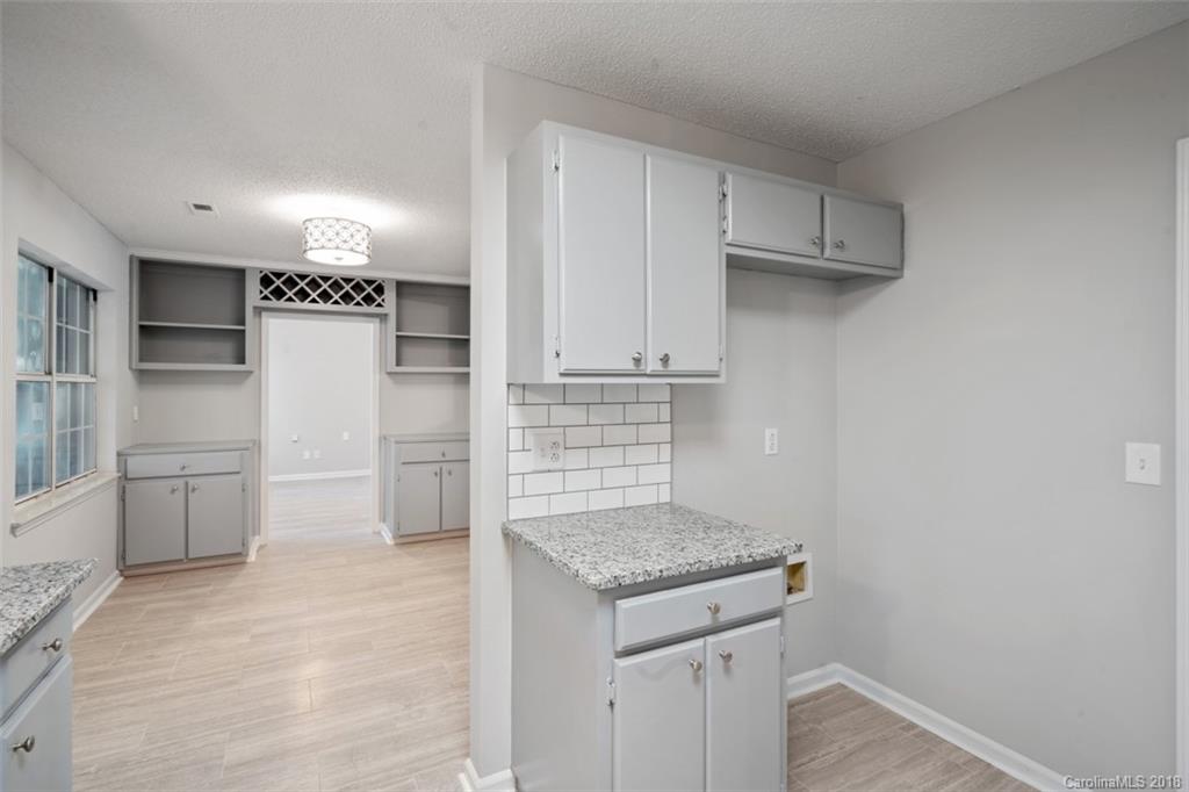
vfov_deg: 73.7
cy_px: 396
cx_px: 594
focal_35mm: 16
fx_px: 528
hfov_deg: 96.8
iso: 100
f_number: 11
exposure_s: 6
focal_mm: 16
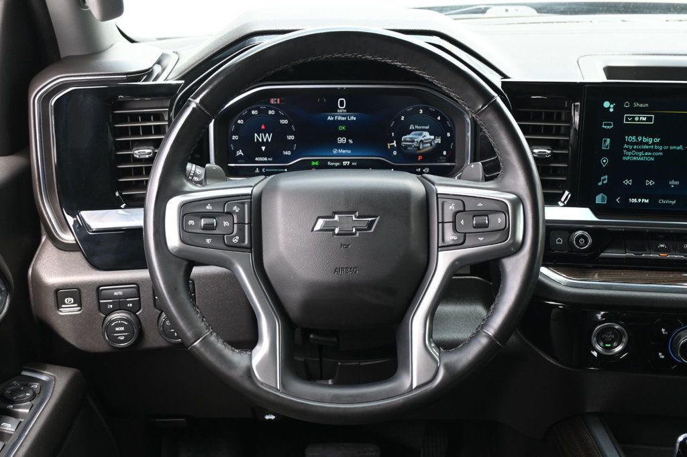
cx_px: 344
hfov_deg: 46.4
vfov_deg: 31.9
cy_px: 228
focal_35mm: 42
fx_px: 801
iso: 720
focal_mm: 28
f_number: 4.5
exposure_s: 1/125
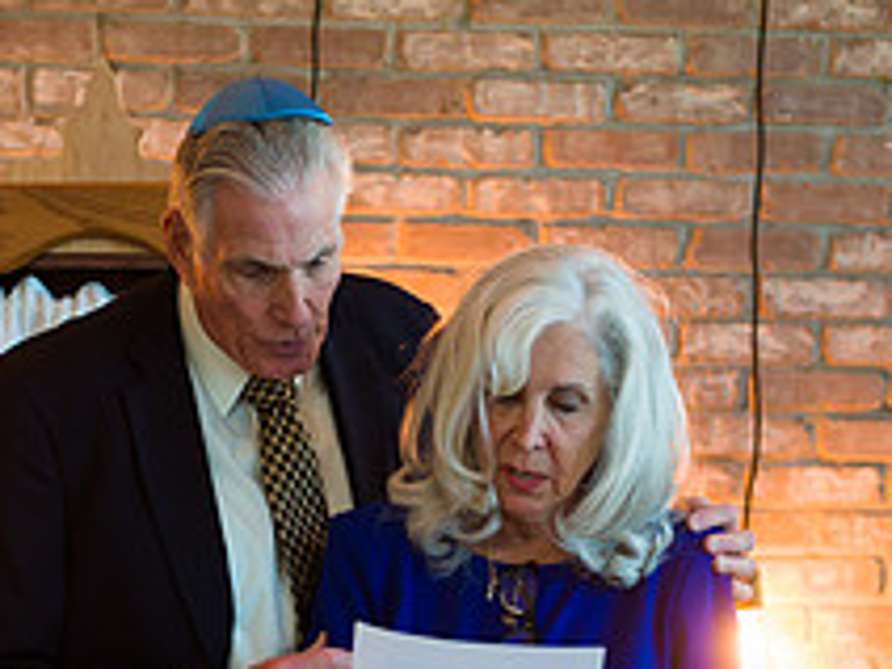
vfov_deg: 10.3
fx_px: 3685
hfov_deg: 13.8
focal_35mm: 143
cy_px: 669
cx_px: 389
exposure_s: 1/200
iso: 1250
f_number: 3.2
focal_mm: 70
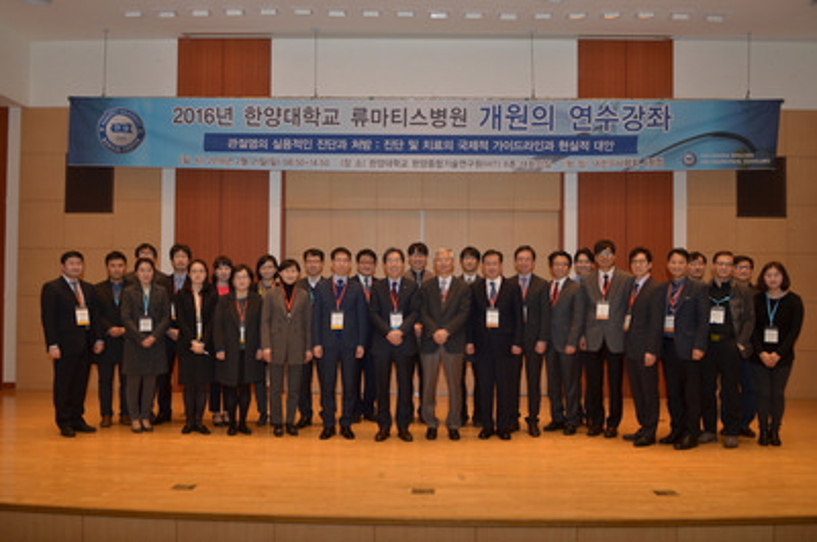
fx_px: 679
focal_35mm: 30
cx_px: 408
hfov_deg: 62.0
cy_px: 271
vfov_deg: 43.4
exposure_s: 1/320
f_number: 4.5
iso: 320
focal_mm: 20
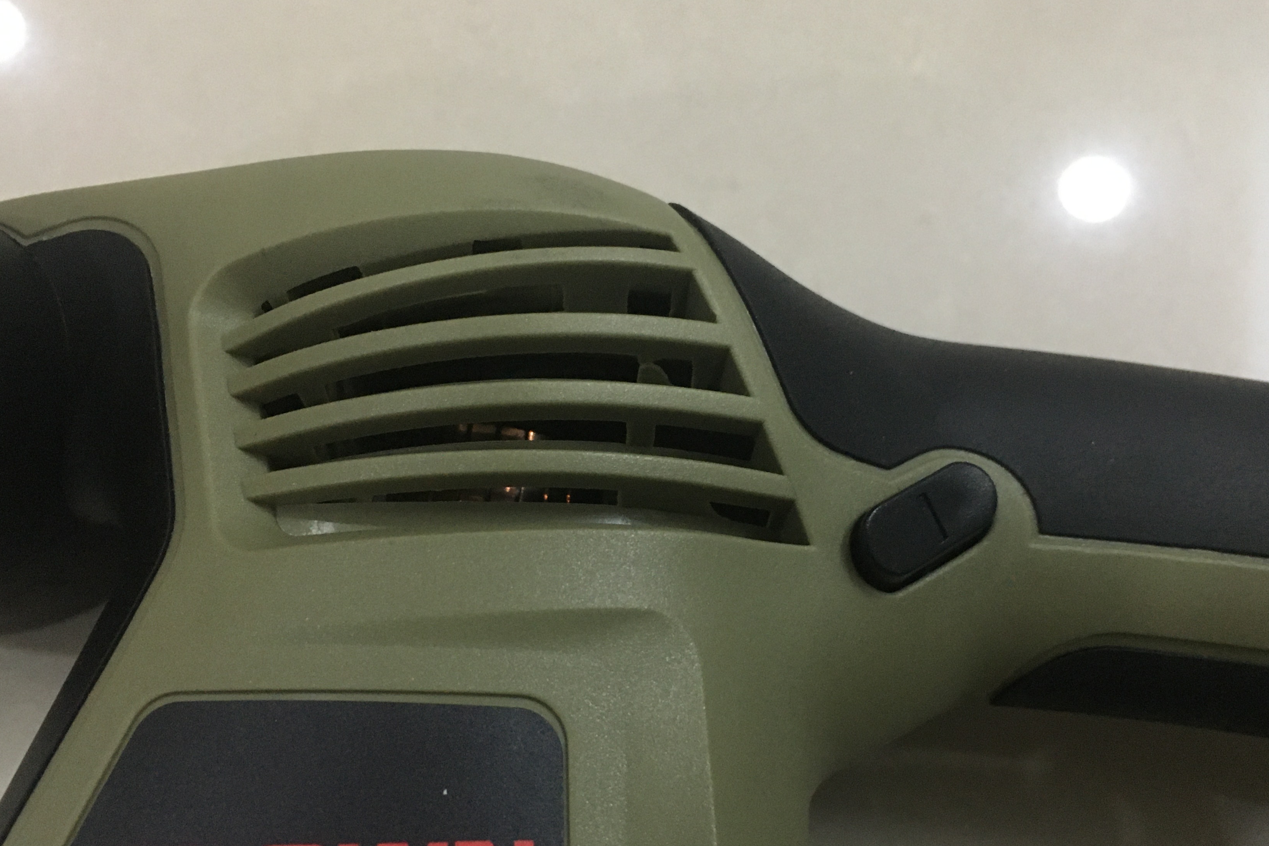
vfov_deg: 35.8
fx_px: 1304
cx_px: 689
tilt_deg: -76.7
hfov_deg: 51.8
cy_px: 520
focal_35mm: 37
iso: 200
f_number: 2.2
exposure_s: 1/25
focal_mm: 4.15
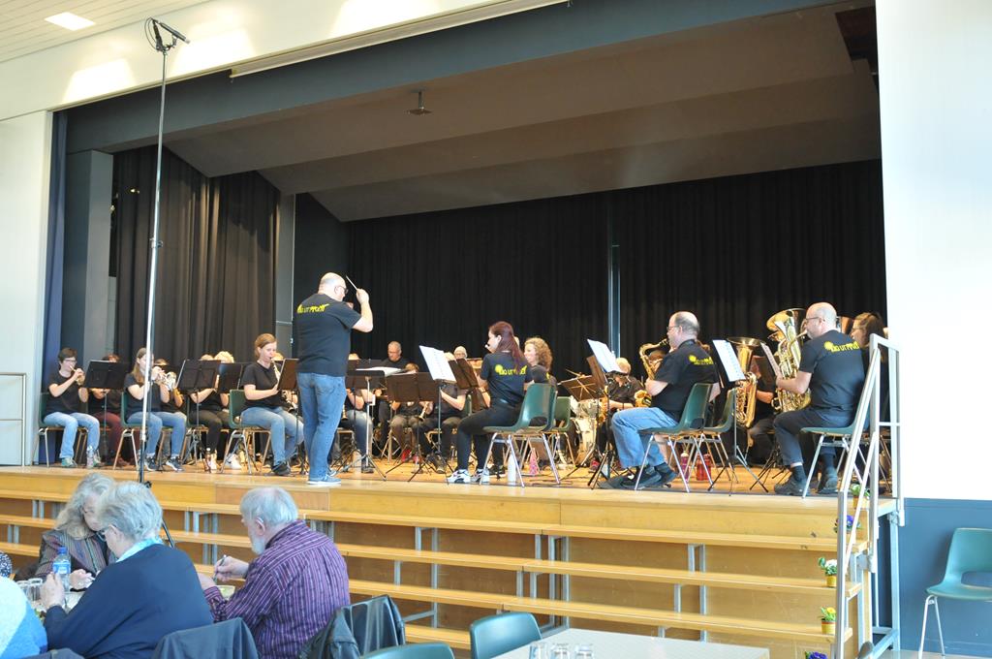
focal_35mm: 36
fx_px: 991
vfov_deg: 36.8
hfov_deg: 53.2
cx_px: 496
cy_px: 330
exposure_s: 1/60
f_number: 3.2
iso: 800
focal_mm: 24
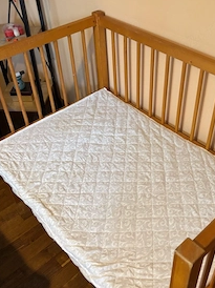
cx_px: 127
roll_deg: +1.9
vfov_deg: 49.0
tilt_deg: -41.6
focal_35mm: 38
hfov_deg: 37.5
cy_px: 140
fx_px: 315
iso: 400
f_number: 1.6
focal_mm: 5.96
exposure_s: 1/60
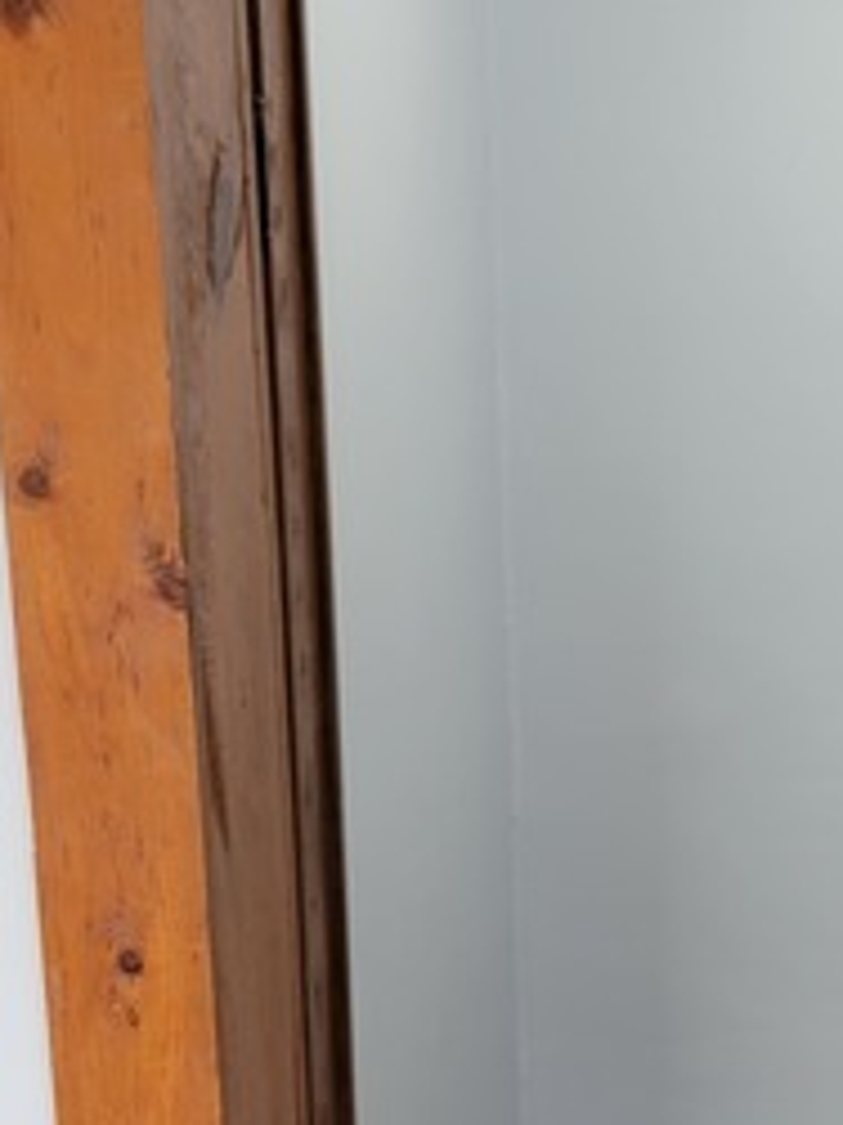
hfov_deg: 20.1
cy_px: 1056
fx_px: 2242
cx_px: 978
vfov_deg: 27.0
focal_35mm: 69
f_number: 1.8
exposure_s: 1/39
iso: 200
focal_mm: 5.4
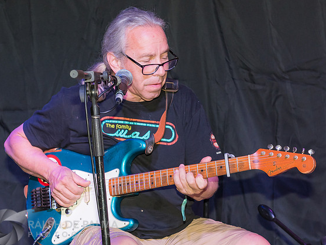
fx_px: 989
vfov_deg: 14.1
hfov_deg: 18.7
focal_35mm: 105
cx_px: 103
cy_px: 156
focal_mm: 58
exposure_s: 1/160
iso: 1000
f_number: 5
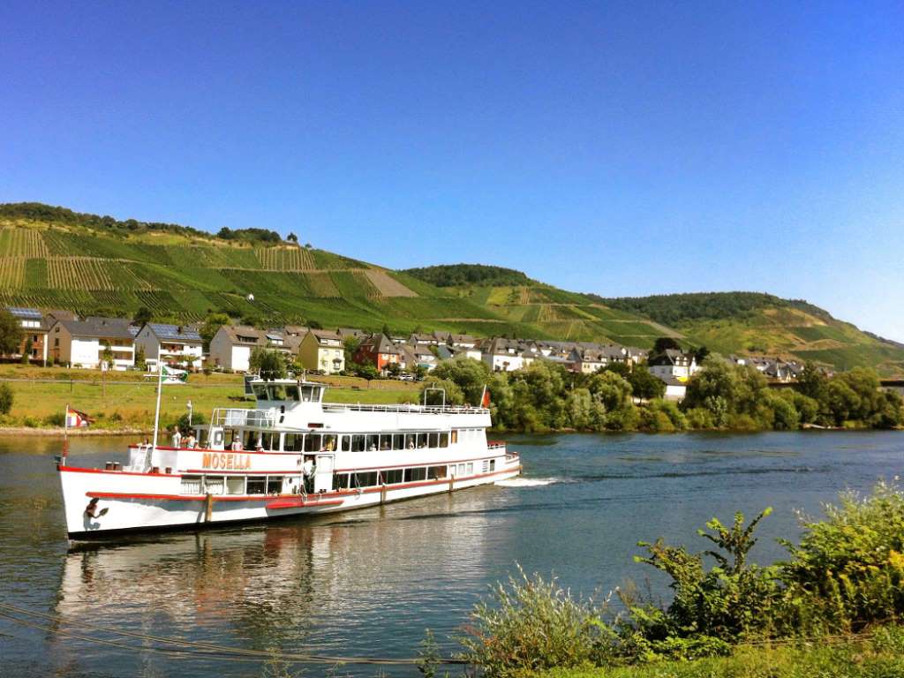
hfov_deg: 52.6
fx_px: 914
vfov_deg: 40.7
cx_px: 452
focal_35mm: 35
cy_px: 339
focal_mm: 3.85
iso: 80
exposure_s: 1/1257
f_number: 2.8
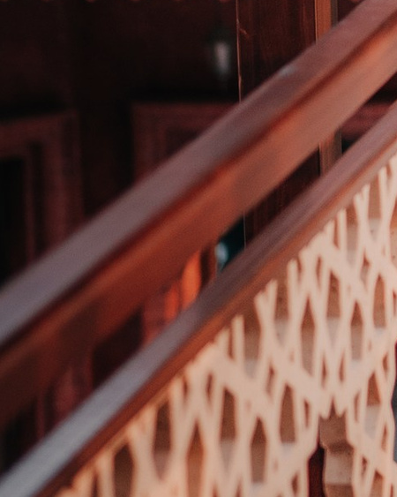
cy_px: -430
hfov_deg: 6.4
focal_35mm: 224
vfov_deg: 8.3
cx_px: 1087
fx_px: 3292
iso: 400
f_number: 1.4
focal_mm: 35
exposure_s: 1/320
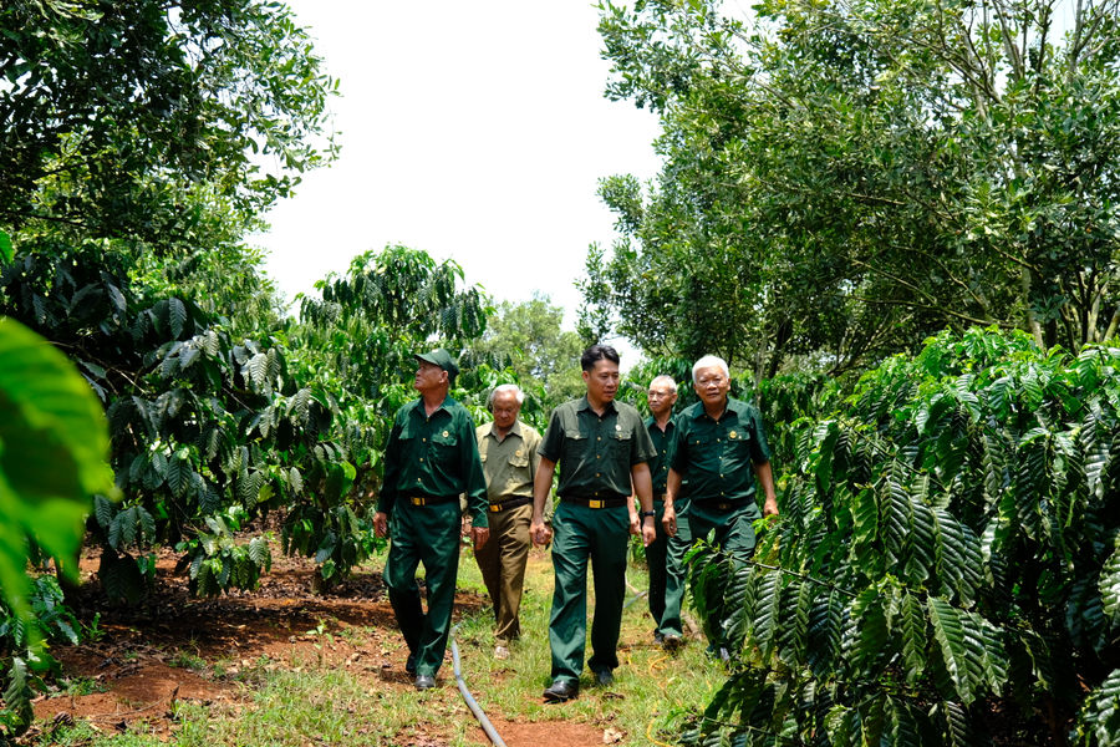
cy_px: 374
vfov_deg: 35.9
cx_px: 560
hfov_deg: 51.9
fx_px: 1151
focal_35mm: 37
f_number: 4
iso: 1000
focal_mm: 24.7
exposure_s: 1/2000
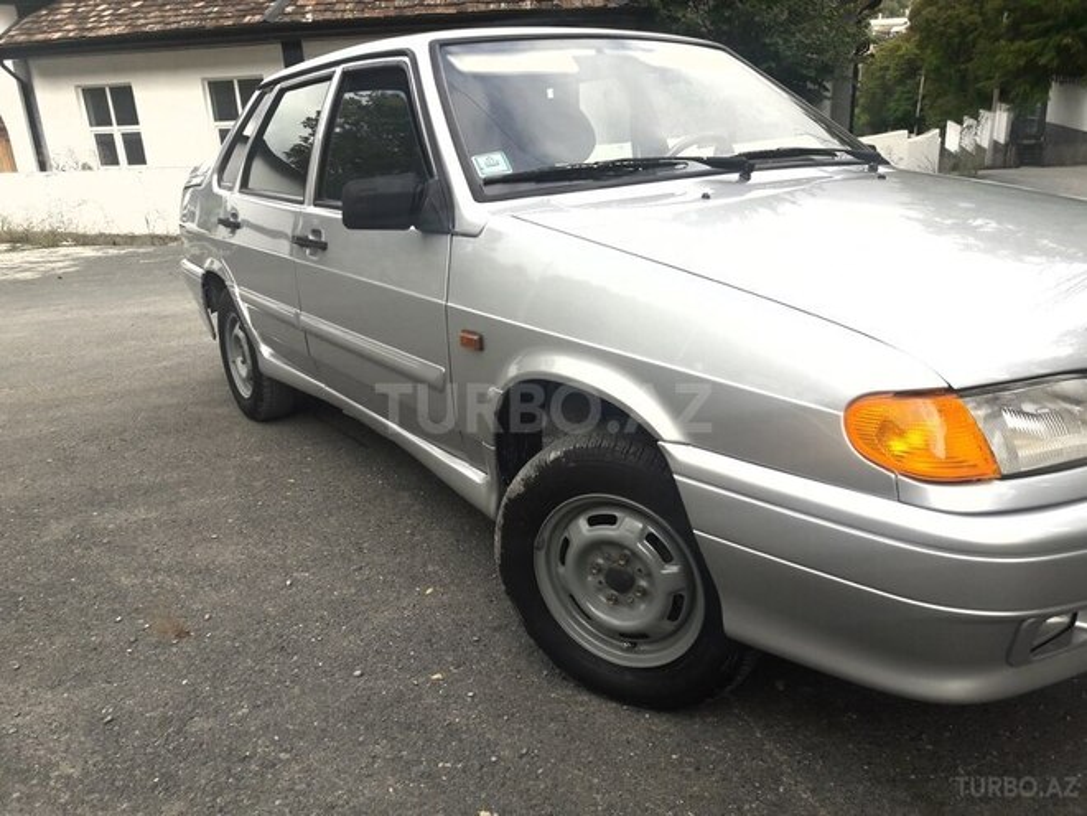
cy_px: 408
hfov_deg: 63.4
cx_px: 544
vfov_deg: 49.7
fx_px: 879
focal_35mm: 28
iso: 40
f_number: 1.9
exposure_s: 1/749
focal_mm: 3.7
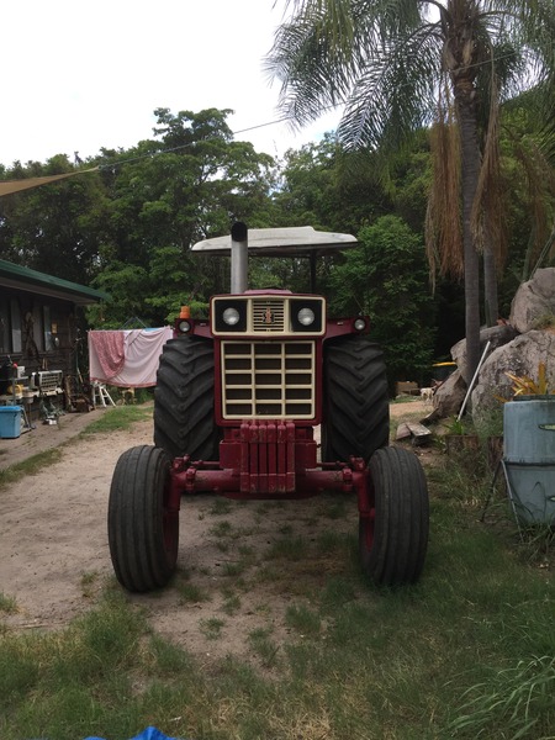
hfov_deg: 48.2
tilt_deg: -2.8
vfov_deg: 61.7
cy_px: 370
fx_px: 620
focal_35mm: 29
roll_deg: +1.5
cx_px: 278
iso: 32
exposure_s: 1/377
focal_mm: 4.15
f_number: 2.2
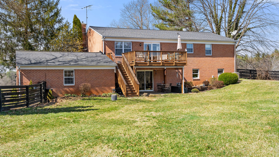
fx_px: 281
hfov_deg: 52.8
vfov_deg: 31.1
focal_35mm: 38
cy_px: 67
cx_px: 139
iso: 400
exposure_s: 1/800
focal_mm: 36
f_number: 8
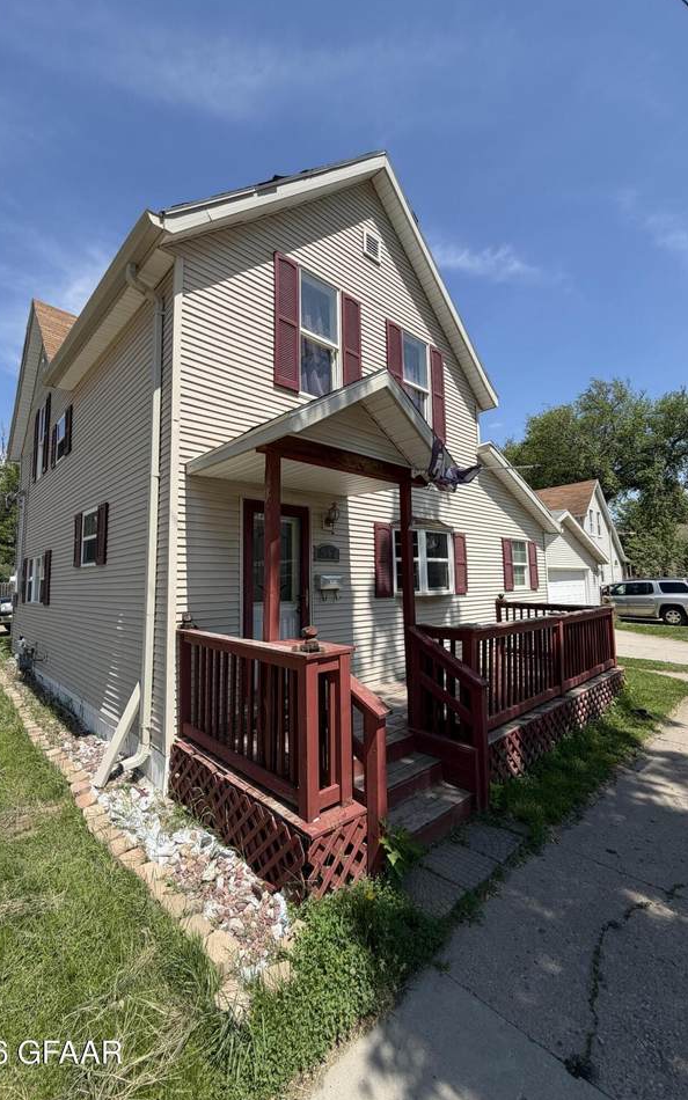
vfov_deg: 101.5
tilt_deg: +4.9
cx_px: 330
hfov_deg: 74.8
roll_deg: +0.7
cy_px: 548
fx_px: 450
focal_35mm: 15
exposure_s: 1/770
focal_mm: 2.22
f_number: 2.2
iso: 25
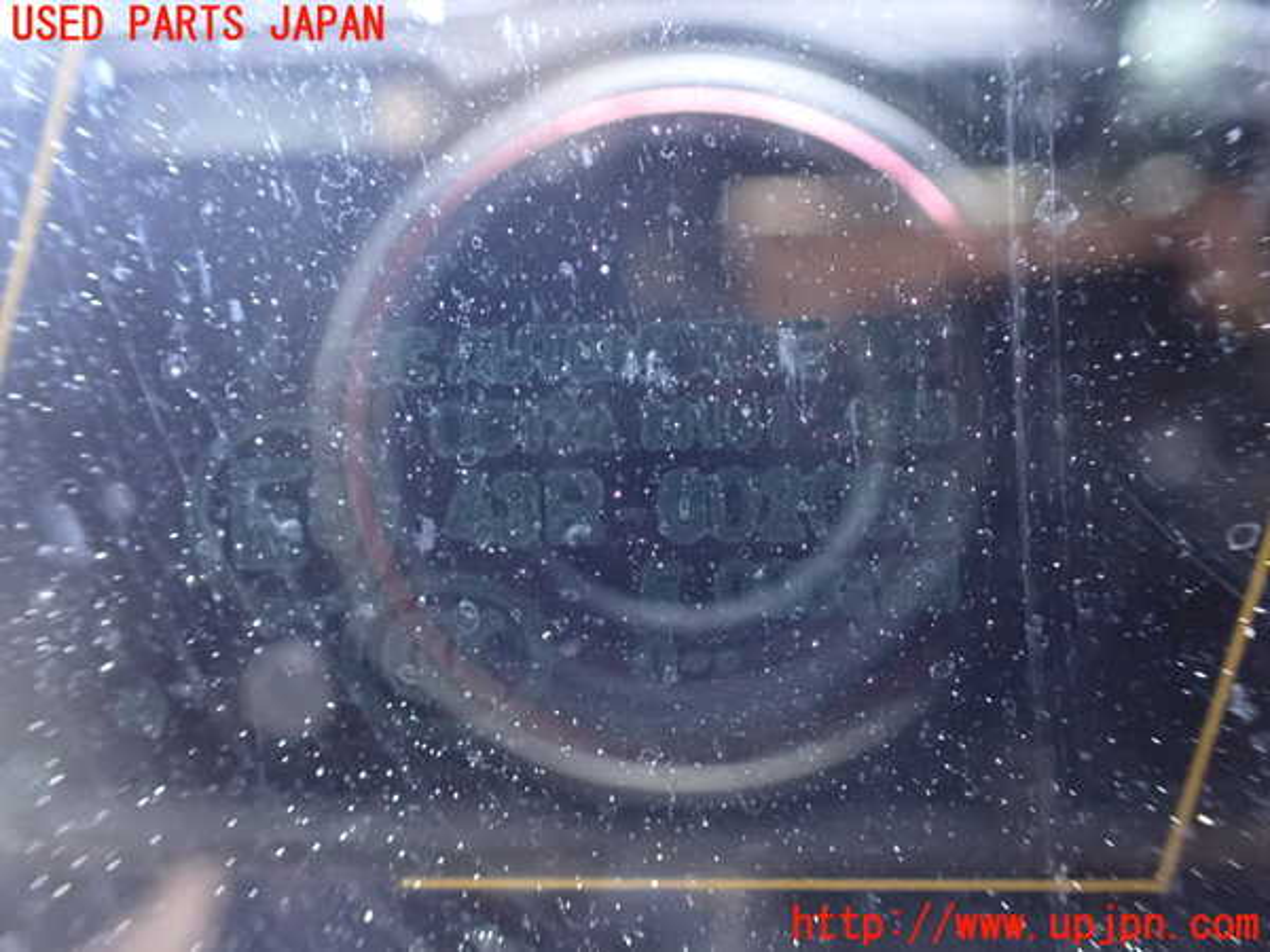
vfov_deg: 46.8
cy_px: 476
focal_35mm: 30
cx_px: 635
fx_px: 1101
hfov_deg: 60.0
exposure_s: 1/30
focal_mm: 5.4
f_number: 2.3
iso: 1600
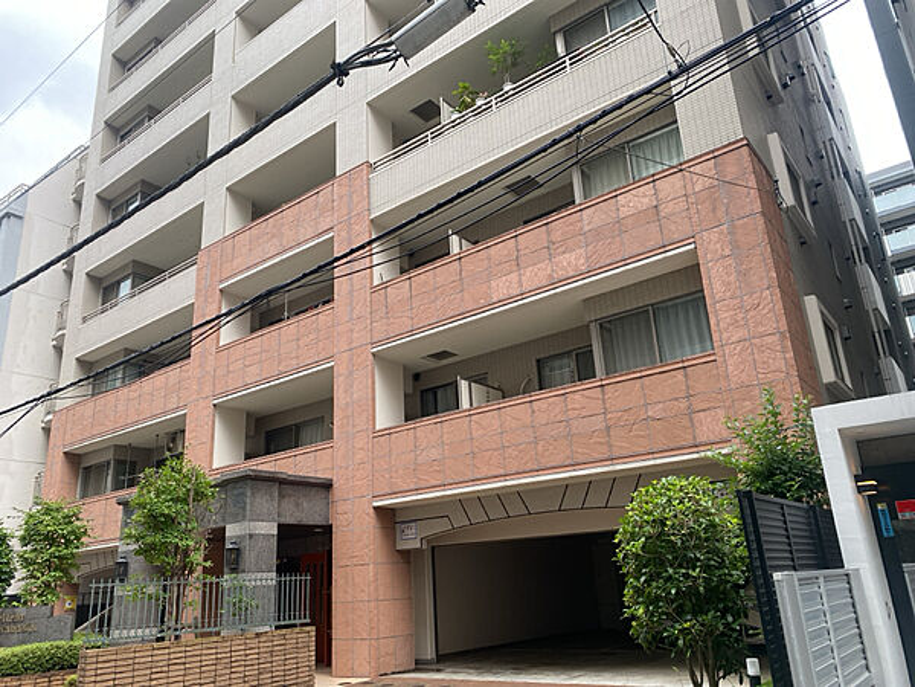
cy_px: 344
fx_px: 687
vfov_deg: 53.1
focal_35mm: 26
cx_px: 458
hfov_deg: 67.3
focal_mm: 4.25
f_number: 1.8
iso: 32
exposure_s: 1/215
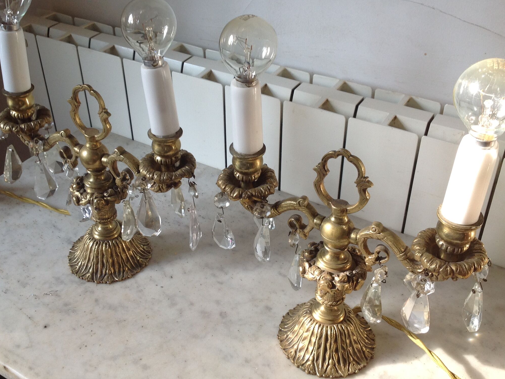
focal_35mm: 45
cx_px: 226
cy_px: 185
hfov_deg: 42.0
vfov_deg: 32.2
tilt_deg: -34.0
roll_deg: +2.8
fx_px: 657
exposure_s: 1/40
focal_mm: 4.28
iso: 50
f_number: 2.4
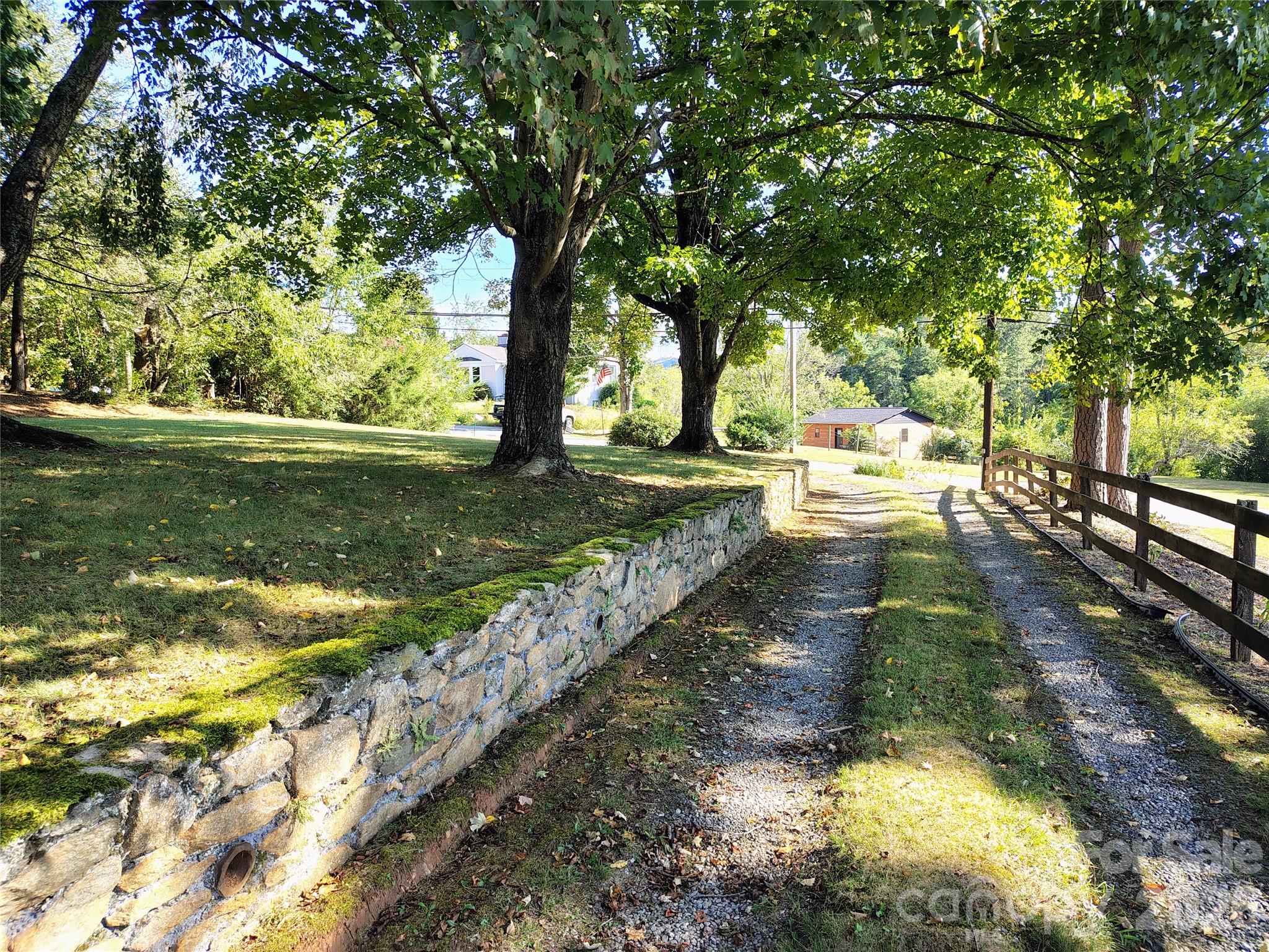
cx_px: 634
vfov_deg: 56.8
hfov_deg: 71.6
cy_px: 476
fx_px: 880
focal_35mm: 24
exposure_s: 1/157
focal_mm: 5.56
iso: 100
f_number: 1.8
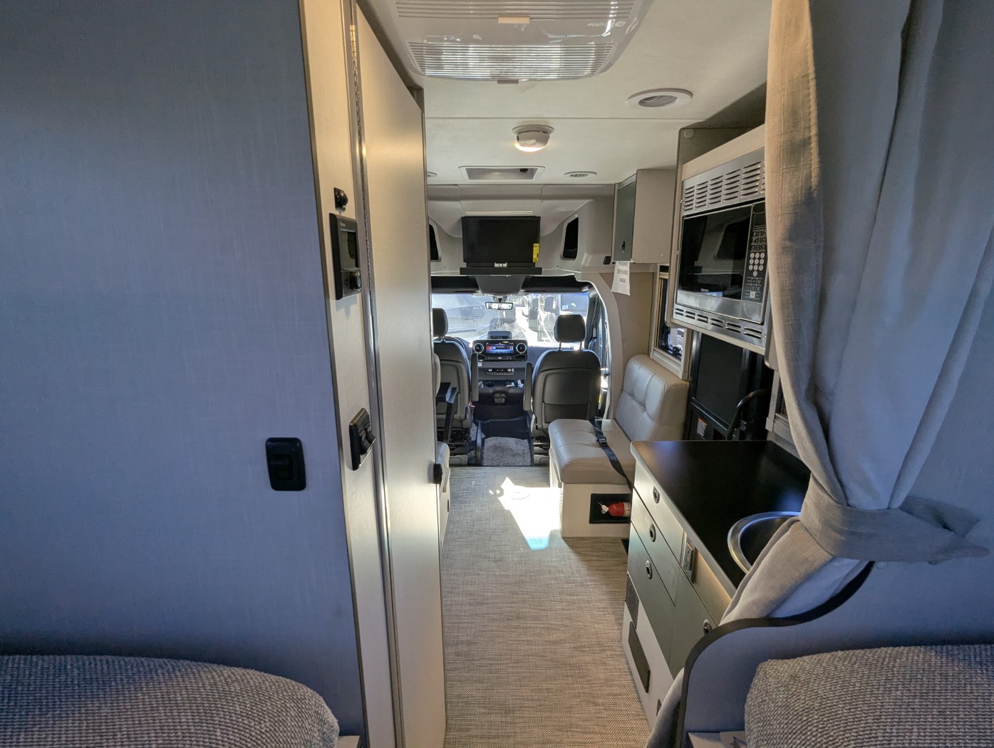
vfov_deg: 78.2
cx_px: 497
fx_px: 460
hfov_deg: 94.4
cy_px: 374
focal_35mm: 16
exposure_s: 1/189
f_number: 2.2
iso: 63
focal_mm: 2.35
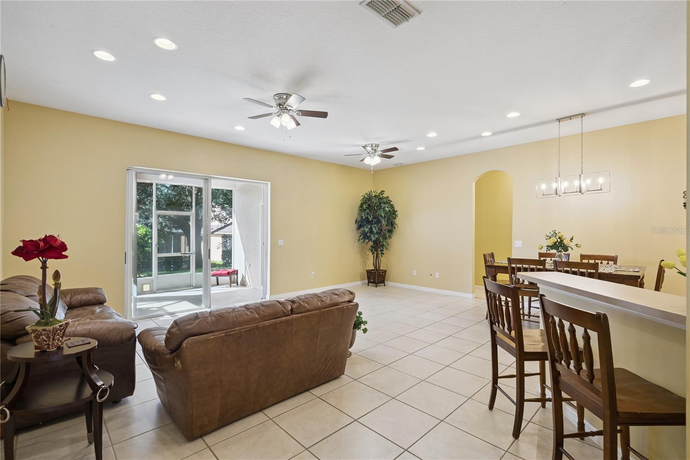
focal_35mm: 16
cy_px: 230
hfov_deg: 96.7
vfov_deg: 73.8
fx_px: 307
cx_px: 345
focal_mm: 16
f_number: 8
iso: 500
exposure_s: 1/50
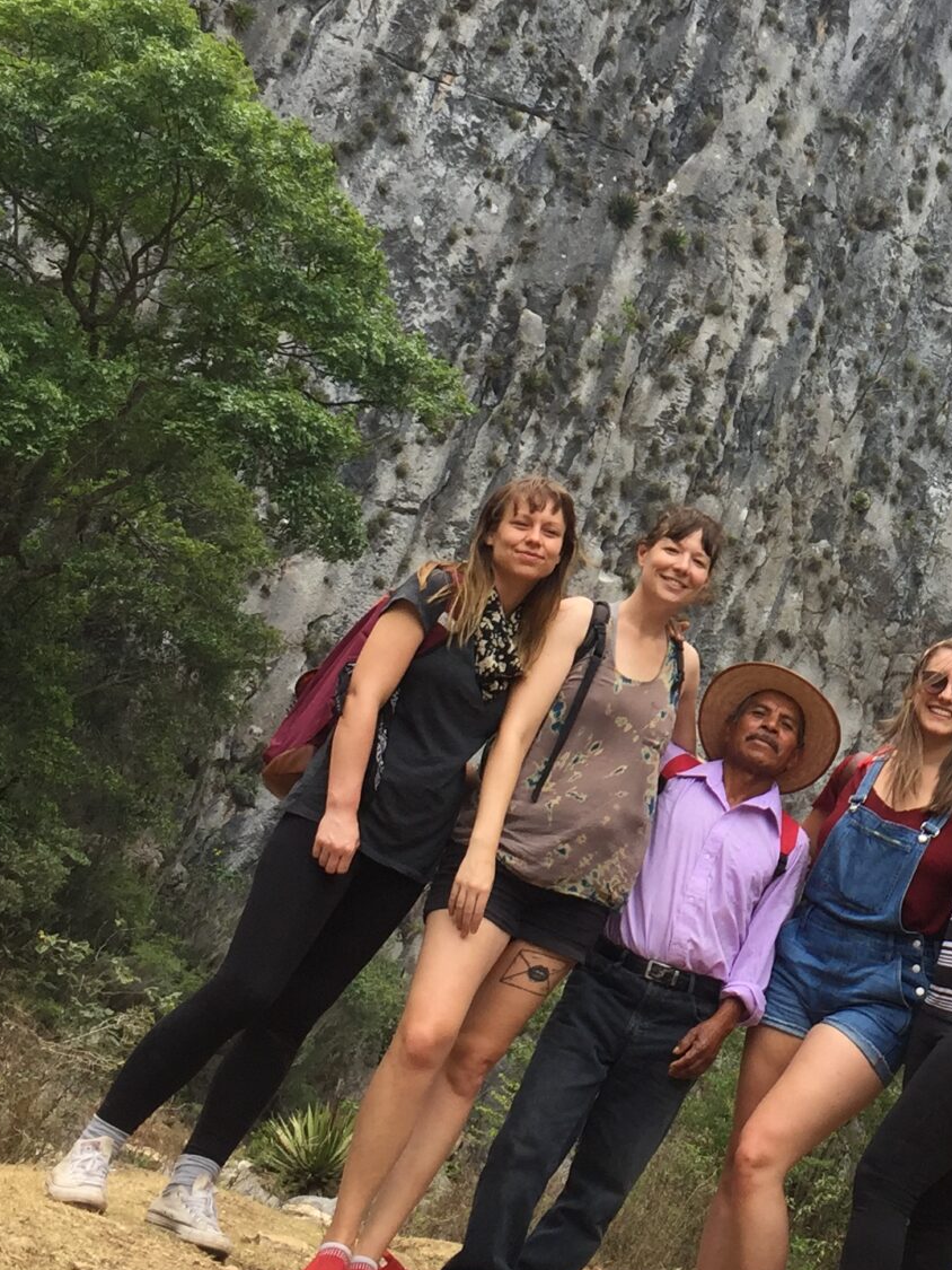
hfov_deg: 21.5
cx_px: 938
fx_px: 2420
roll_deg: -21.9
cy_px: 449
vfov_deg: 29.2
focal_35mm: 66
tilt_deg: +17.1
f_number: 2.2
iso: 32
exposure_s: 1/416
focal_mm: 4.15
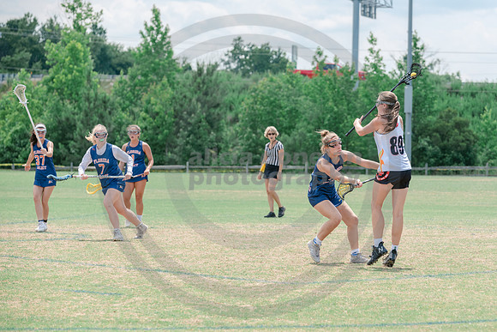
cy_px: 180
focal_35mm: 165
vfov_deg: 8.3
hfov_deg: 12.4
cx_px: 304
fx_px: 2283
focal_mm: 135
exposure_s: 1/1600
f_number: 5
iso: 400
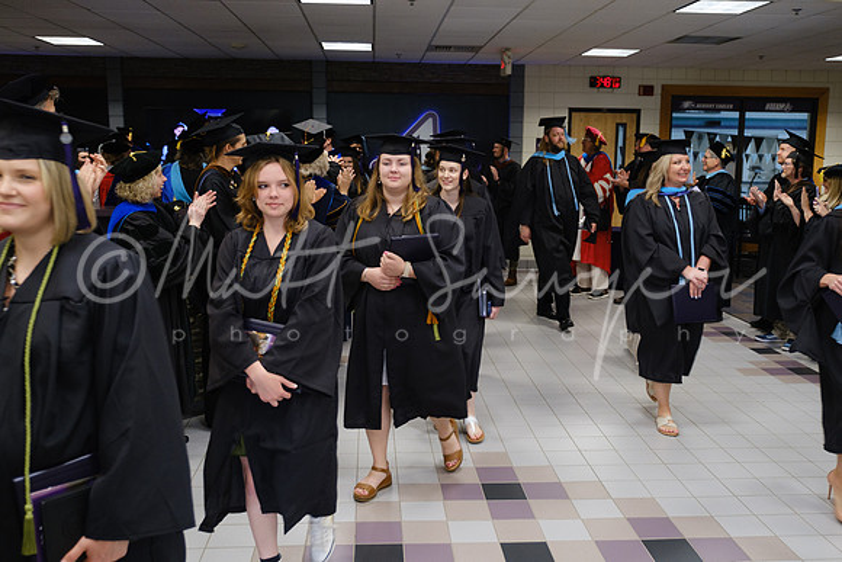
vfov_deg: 40.0
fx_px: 772
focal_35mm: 33
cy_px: 281
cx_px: 421
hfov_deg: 57.2
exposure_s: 1/125
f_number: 2.8
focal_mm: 22
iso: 1250
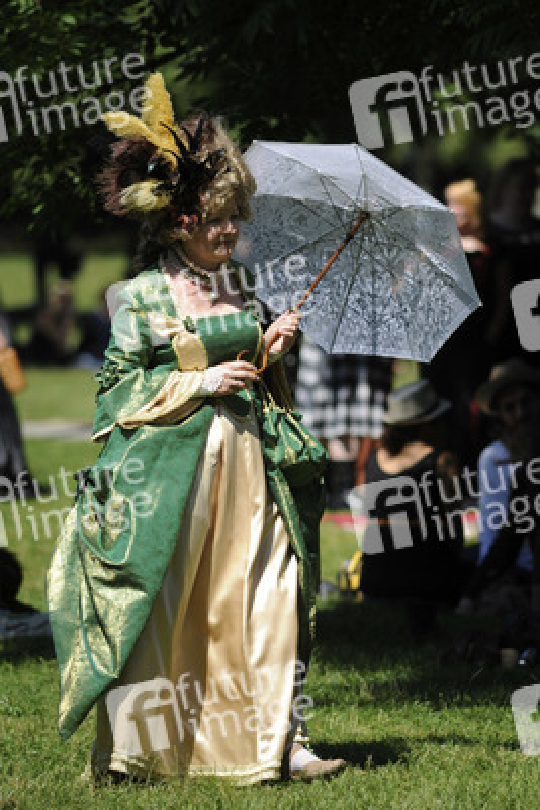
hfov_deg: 4.6
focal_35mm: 300
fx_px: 6744
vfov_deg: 6.9
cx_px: 270
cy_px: 405
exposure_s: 1/6400
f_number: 5
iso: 800
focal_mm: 300
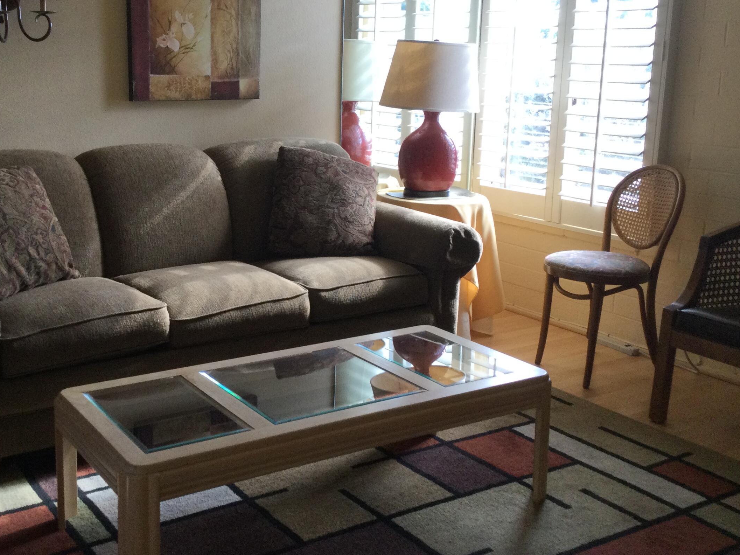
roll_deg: -0.6
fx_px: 940
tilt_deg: -9.8
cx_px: 264
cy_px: 243
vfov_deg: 32.8
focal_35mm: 44
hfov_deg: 42.5
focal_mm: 3.3
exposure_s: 1/30
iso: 25
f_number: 2.4
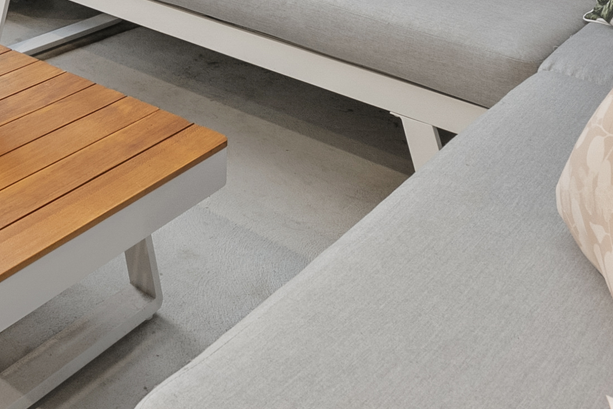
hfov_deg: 31.4
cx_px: -107
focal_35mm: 54
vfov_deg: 18.7
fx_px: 920
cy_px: -350
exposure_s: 1/3
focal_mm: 14
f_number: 7.1
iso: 1600
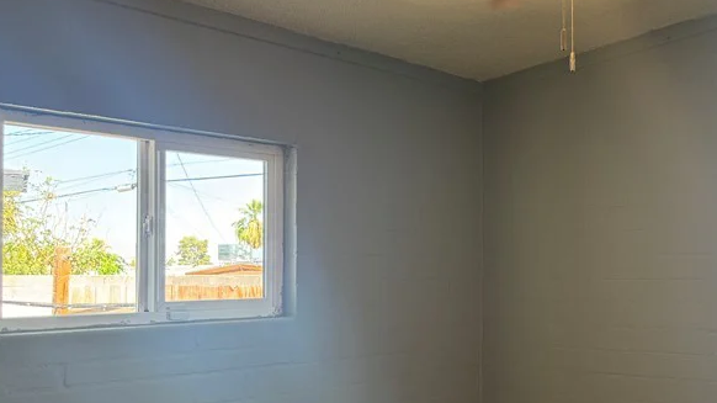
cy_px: 243
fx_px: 874
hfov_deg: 41.8
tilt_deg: +1.0
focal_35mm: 46
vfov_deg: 25.9
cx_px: 614
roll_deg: +0.2
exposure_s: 1/120
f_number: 1.78
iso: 100
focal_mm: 6.76
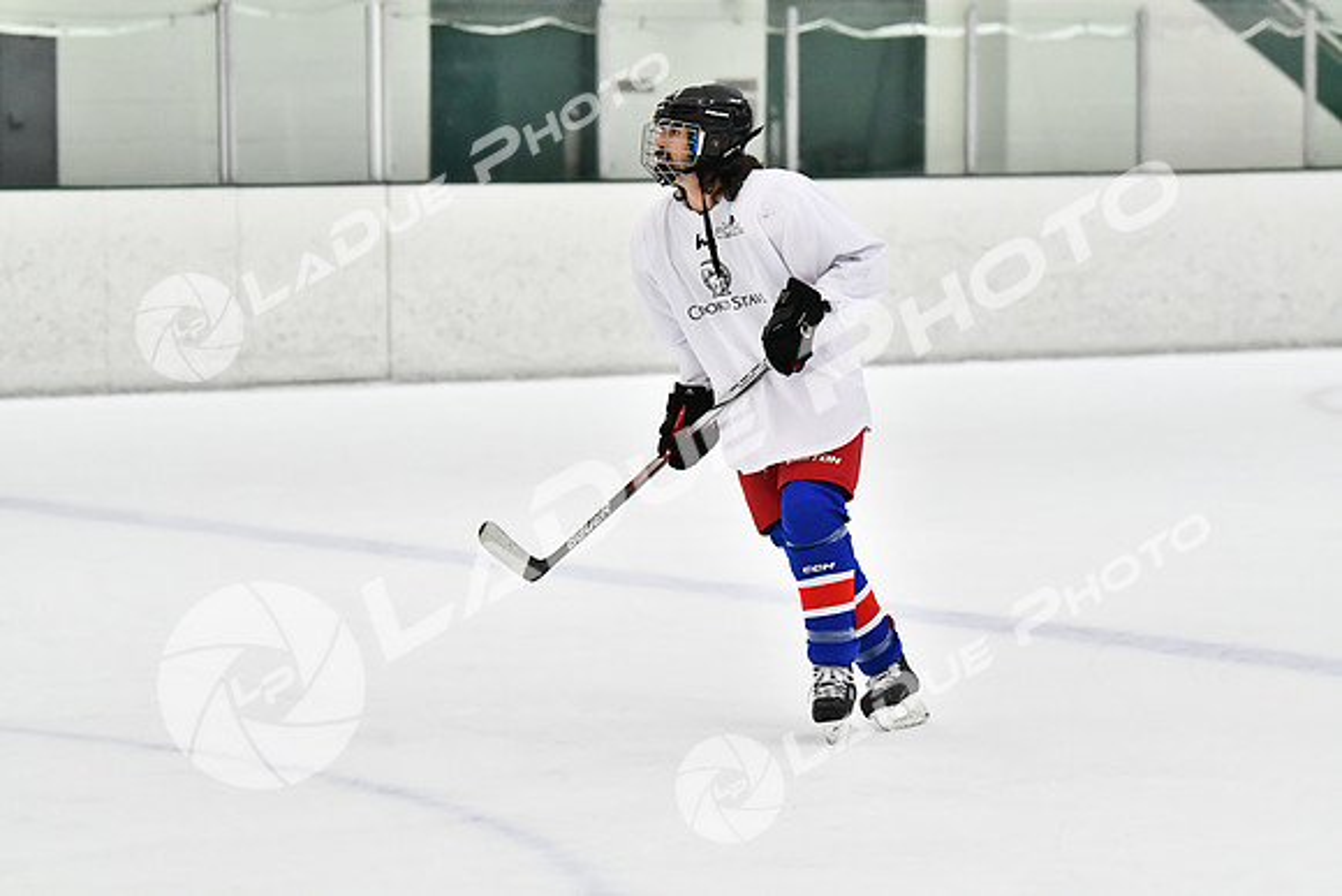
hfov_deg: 12.4
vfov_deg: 8.3
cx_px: 671
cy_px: 448
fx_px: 6152
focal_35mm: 165
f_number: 2.8
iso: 6400
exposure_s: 1/2000
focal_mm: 110
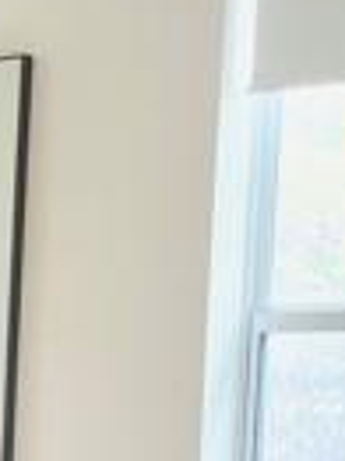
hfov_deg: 10.3
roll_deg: +0.5
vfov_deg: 14.9
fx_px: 1690
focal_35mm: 127
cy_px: 577
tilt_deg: -6.8
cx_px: -447
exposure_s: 1/120
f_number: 1.6
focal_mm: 4.2
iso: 64
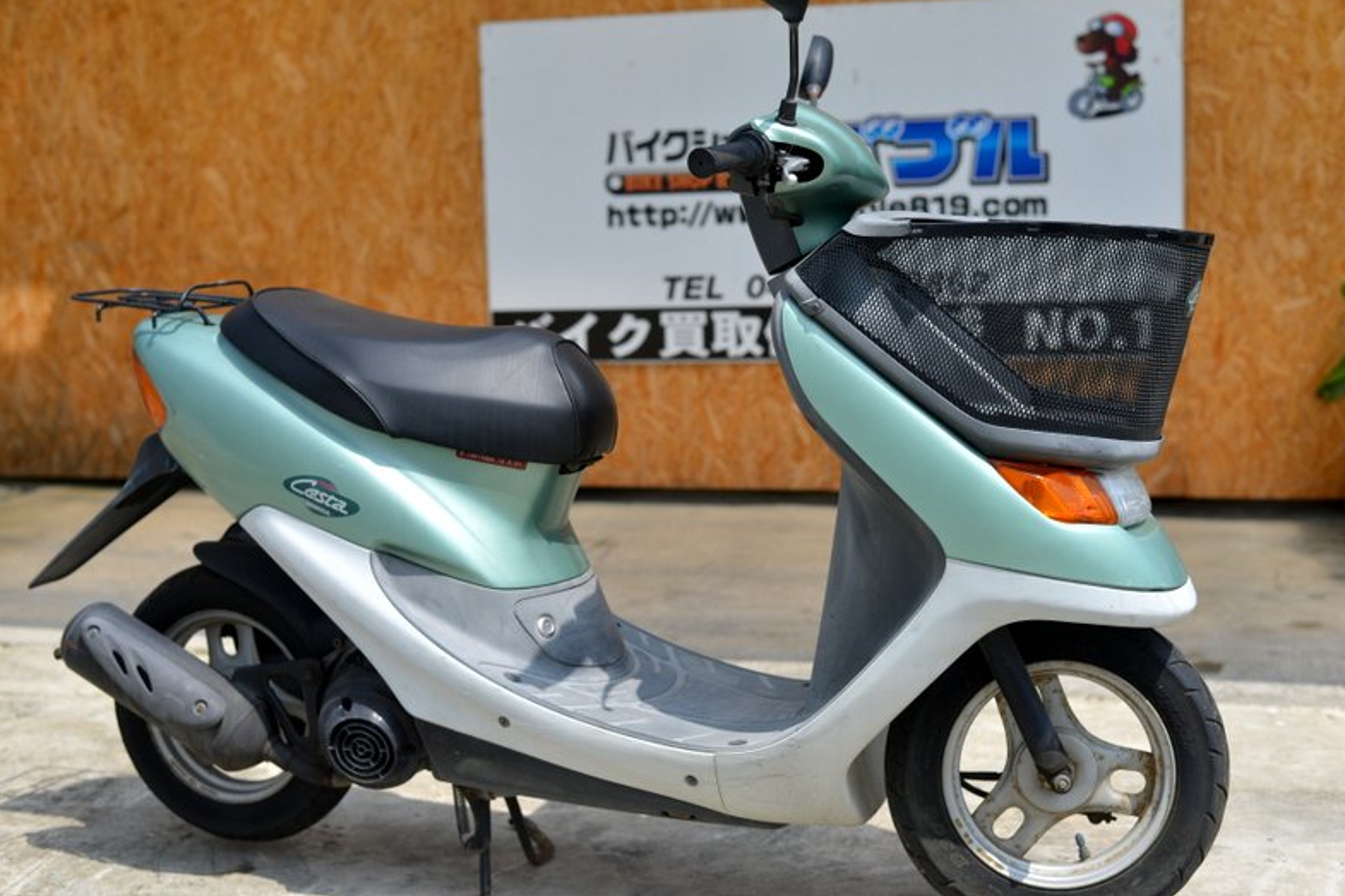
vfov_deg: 26.5
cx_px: 663
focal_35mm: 51
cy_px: 440
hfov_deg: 38.9
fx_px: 1905
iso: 400
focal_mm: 50
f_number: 3.5
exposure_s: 1/6400
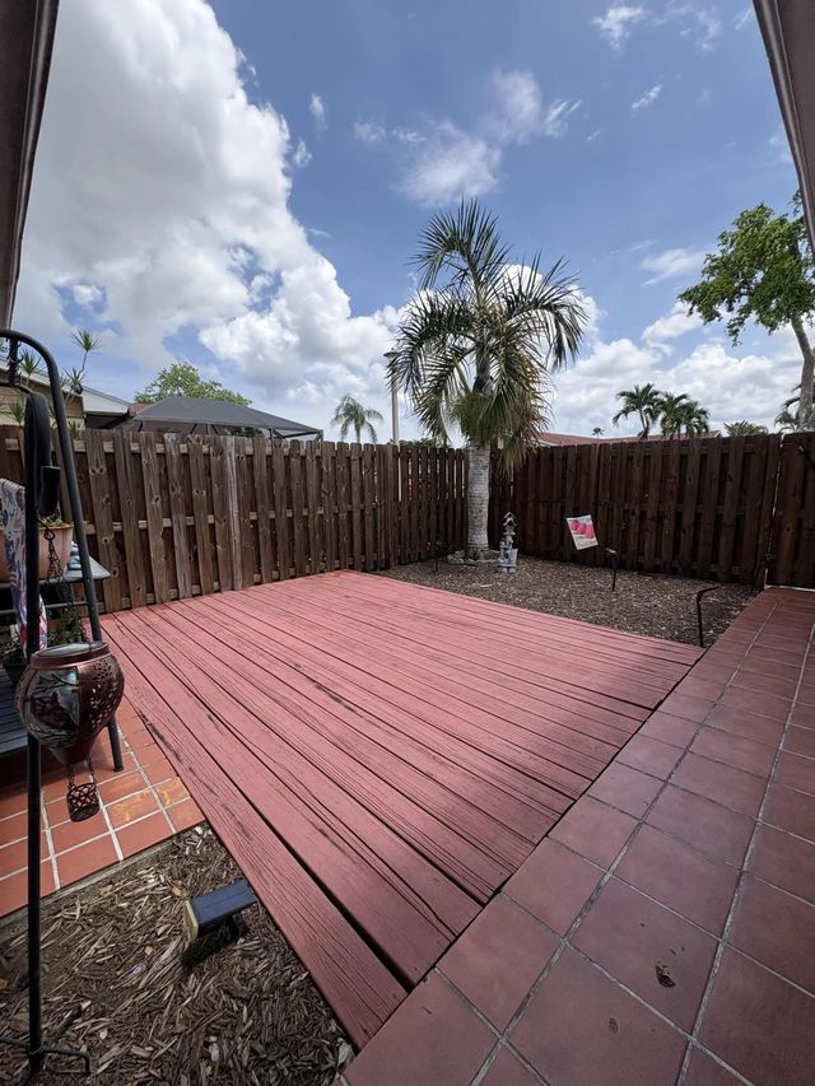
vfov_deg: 102.1
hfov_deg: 85.7
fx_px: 439
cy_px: 543
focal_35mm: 14
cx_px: 408
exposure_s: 1/1449
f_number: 2.2
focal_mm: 2.22
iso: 50
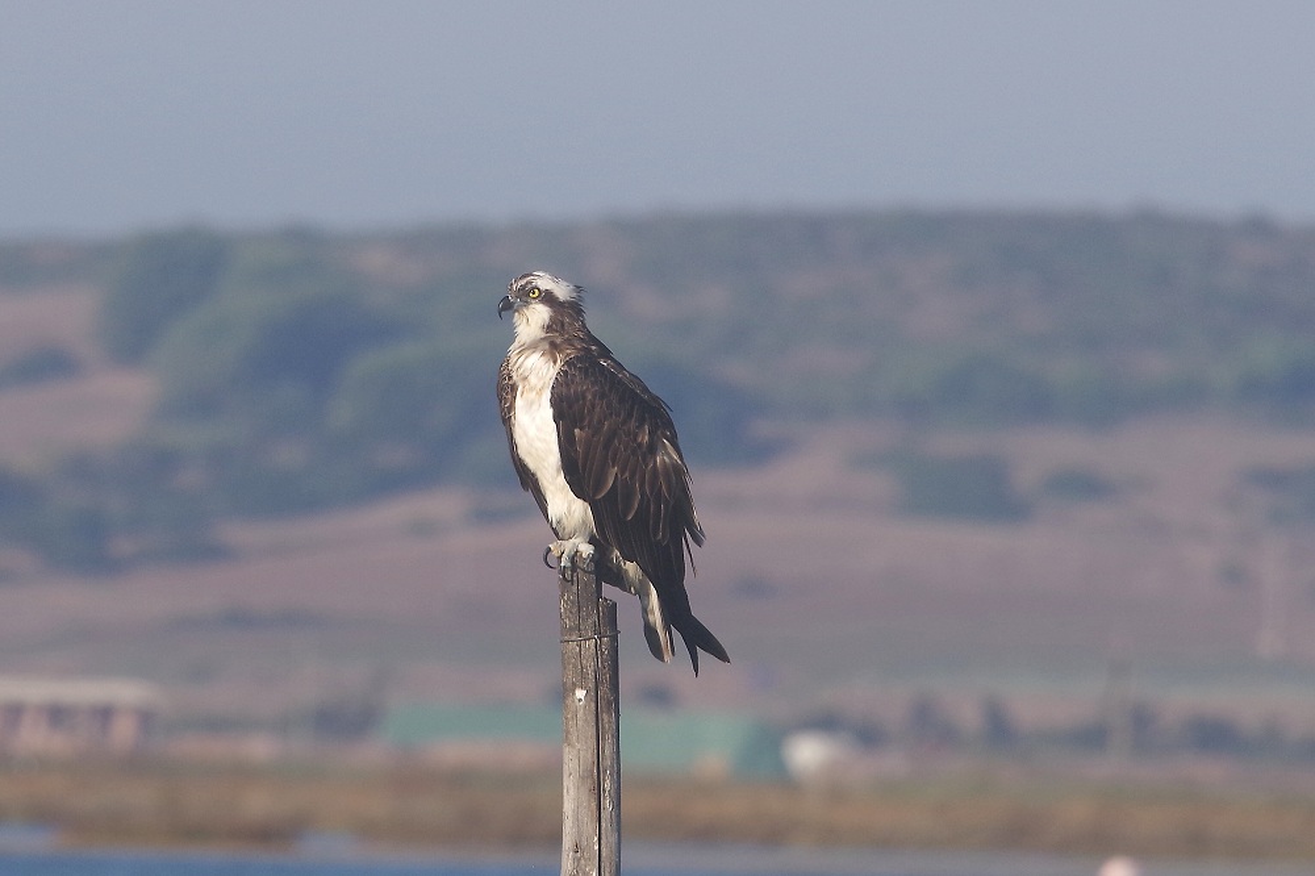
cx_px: 658
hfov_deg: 3.4
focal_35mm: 600
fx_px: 21908
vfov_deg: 2.3
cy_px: 438
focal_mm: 400
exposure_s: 1/500
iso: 320
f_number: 8
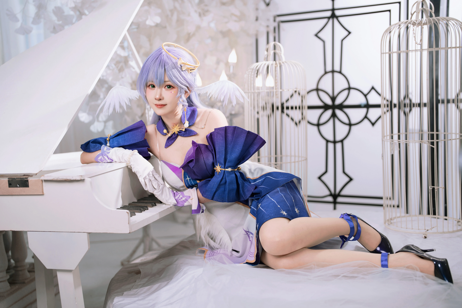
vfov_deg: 27.0
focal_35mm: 50
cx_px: 231
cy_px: 154
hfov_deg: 39.6
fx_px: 642
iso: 100
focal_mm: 50
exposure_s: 1/400
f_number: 1.8
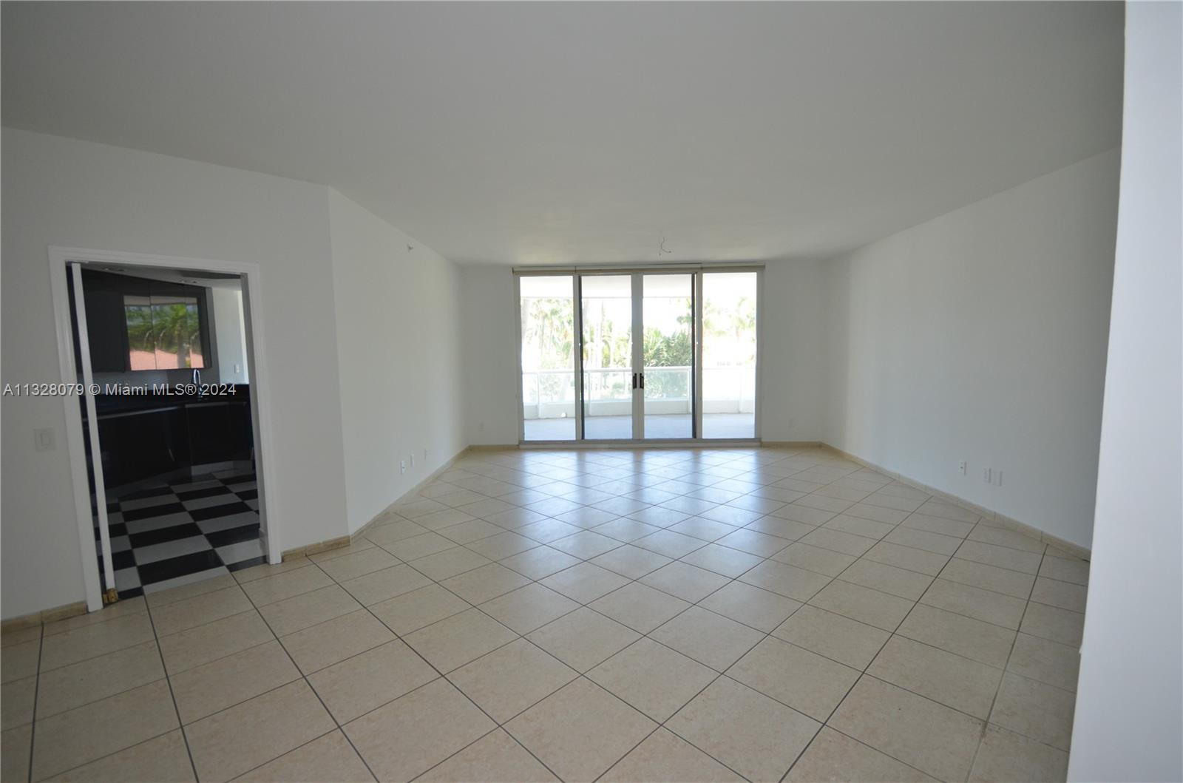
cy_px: 392
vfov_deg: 77.0
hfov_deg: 100.5
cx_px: 592
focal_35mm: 15
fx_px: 492
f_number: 4
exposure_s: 1/60
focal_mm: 10
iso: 500
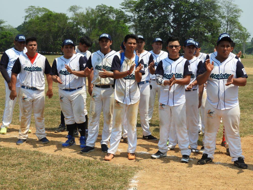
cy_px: 95
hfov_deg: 29.8
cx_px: 126
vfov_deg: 22.6
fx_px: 475
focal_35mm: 65
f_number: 4.2
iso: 100
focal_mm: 11.6
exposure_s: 1/800
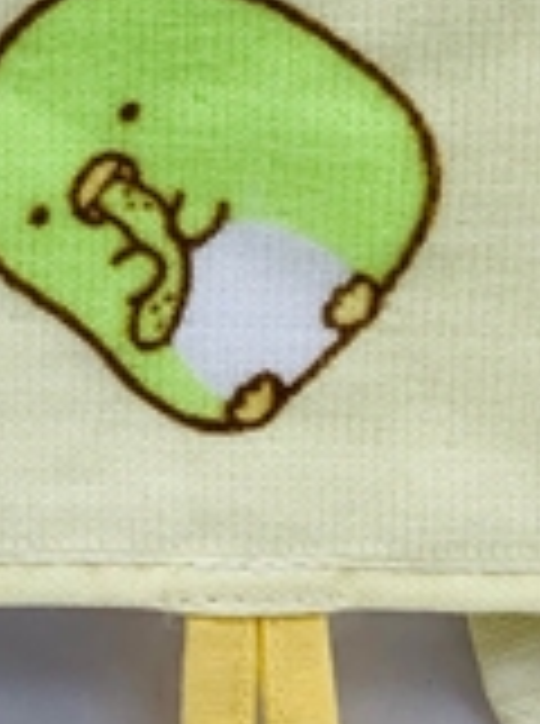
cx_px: 158
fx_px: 2255
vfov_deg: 17.3
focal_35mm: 108
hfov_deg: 13.6
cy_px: -169
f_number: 1.8
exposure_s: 1/120
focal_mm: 4.25
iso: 40
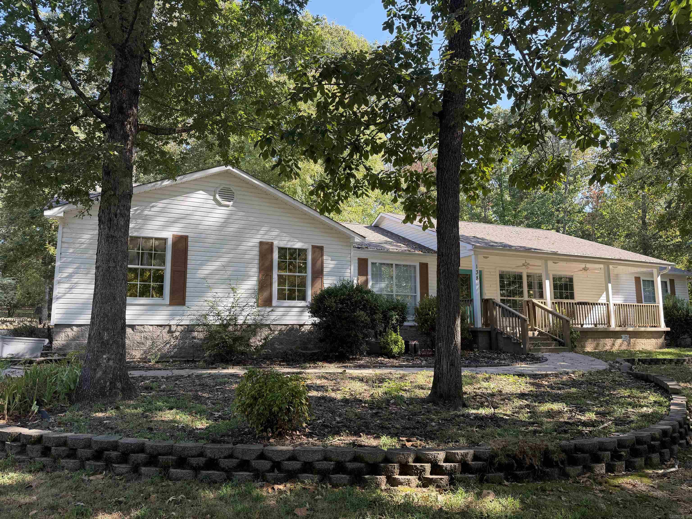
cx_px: 346
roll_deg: +0.3
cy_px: 260
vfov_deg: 56.8
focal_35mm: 24
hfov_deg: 71.6
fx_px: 480
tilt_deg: +8.1
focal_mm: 6.76
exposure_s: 1/445
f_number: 1.78
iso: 80
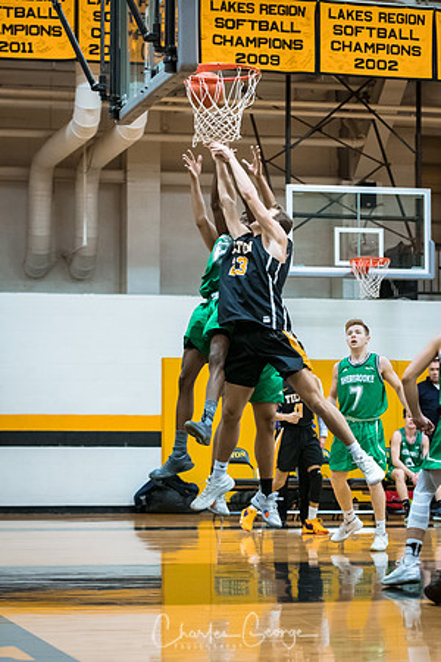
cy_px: 331
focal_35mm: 105
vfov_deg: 19.5
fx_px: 1929
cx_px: 220
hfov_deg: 13.0
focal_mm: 70
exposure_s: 1/400
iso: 3200
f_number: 2.8
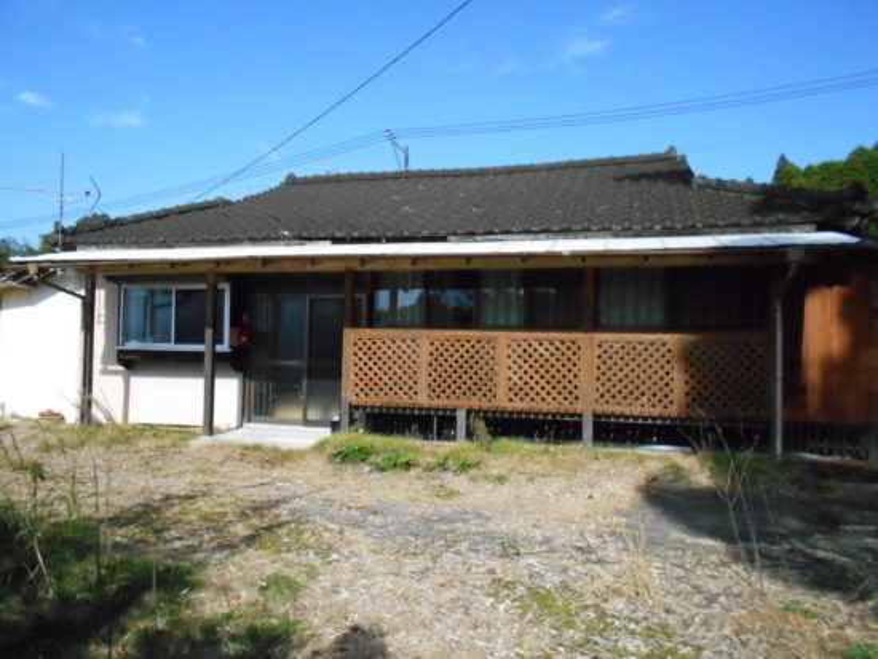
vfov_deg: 53.1
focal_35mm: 26
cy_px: 330
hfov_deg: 67.3
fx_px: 660
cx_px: 439
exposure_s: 1/1250
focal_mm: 4.6
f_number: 8
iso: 800
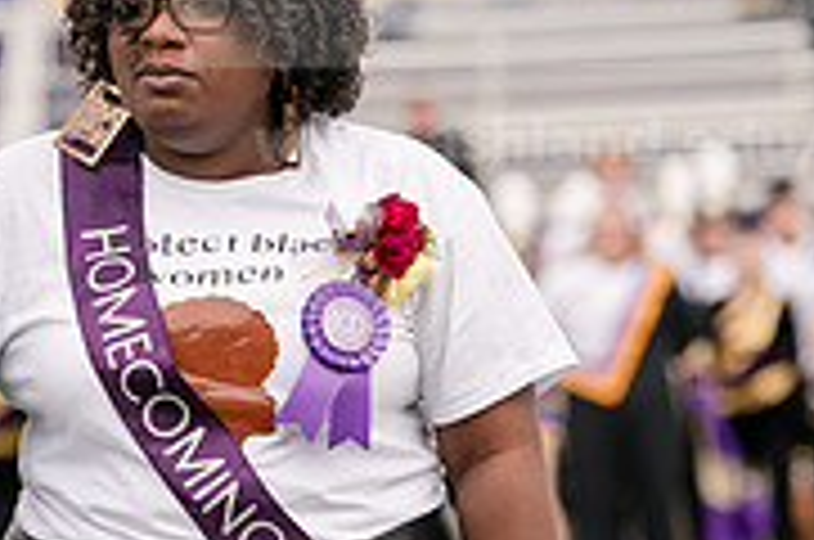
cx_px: 49
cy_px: 236
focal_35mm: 530
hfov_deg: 3.9
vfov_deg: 2.6
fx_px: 11963
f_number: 4.5
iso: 320
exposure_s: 1/1250
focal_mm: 165
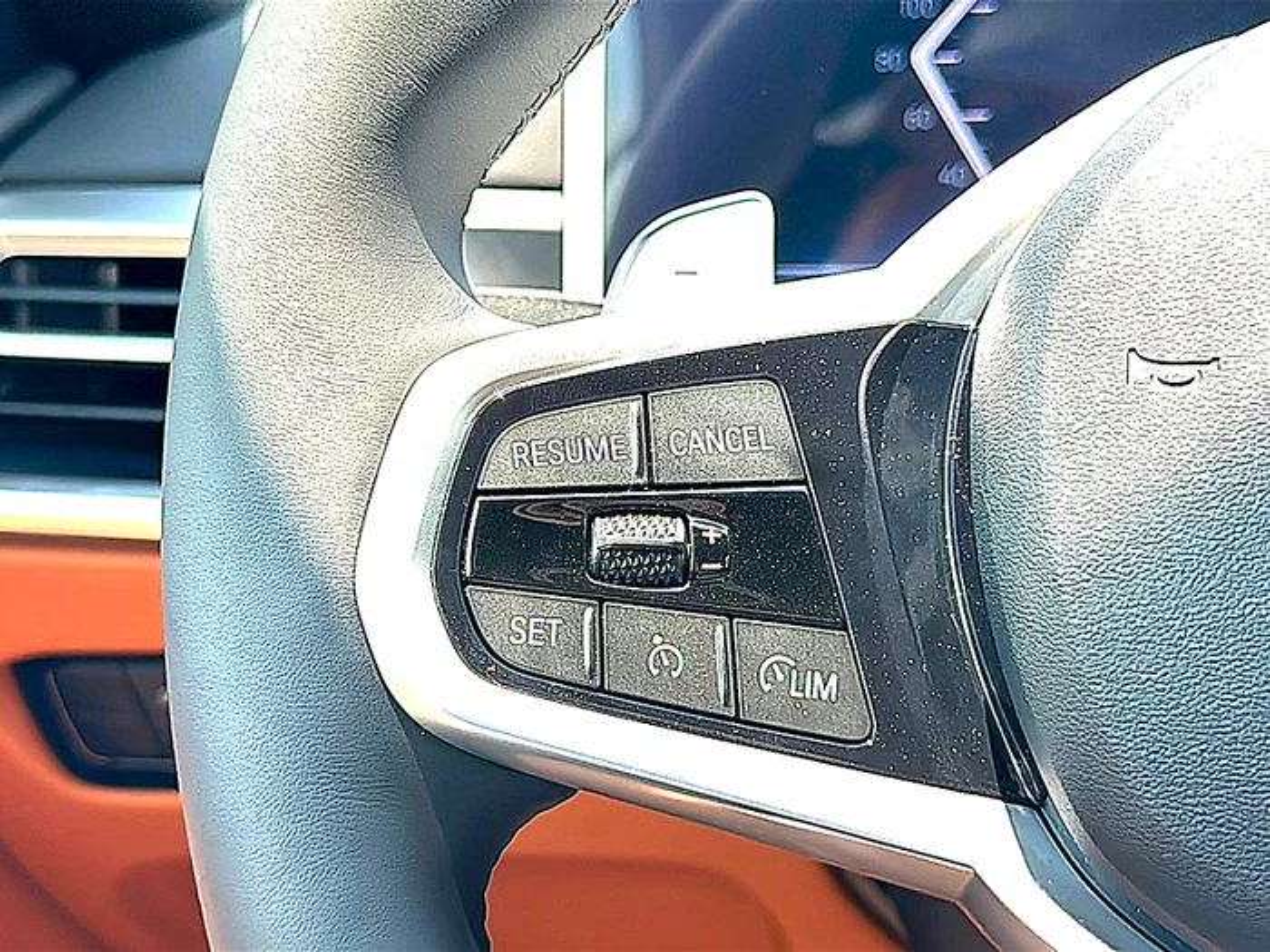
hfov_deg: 43.9
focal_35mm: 43
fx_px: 1578
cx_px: 635
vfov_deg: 33.6
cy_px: 476
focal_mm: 6.86
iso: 100
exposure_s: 1/639
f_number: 1.78
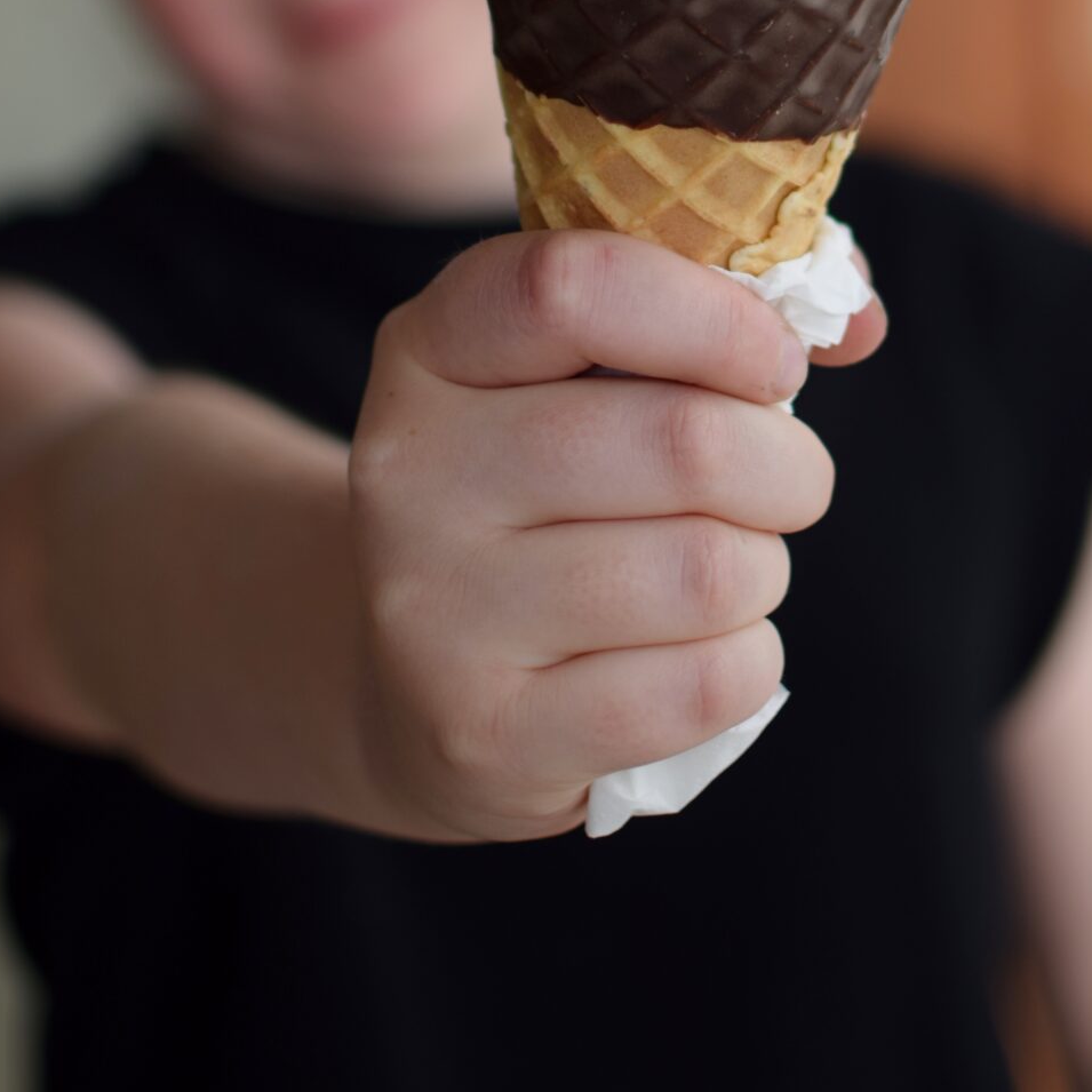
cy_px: -122
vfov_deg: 16.7
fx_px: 3603
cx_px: 703
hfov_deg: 17.2
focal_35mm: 101
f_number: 1.8
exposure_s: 1/800
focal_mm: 35
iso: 100
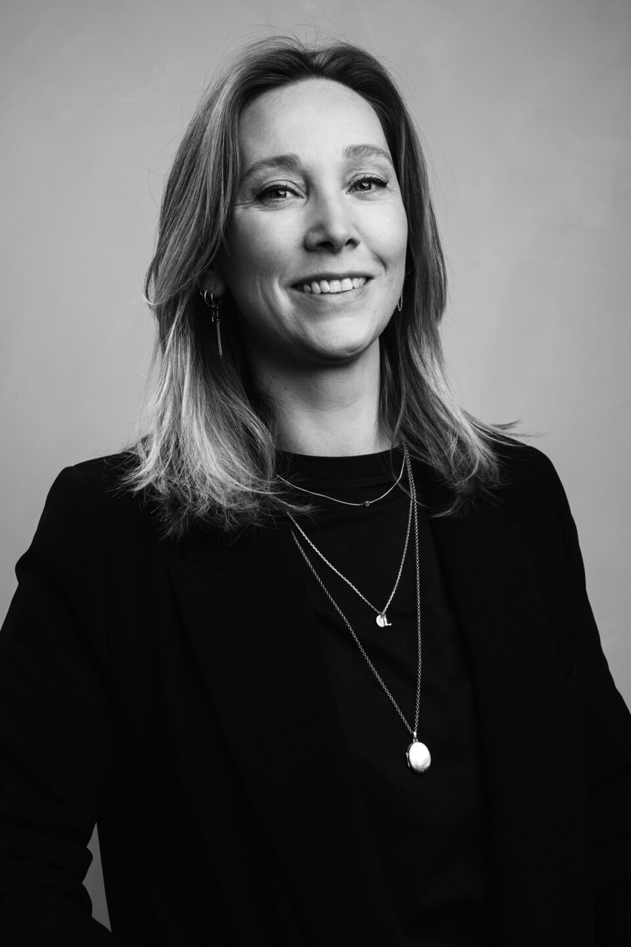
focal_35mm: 50
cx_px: 316
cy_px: 474
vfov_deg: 39.6
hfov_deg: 27.0
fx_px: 1314
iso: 200
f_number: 10
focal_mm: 50
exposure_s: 1/160
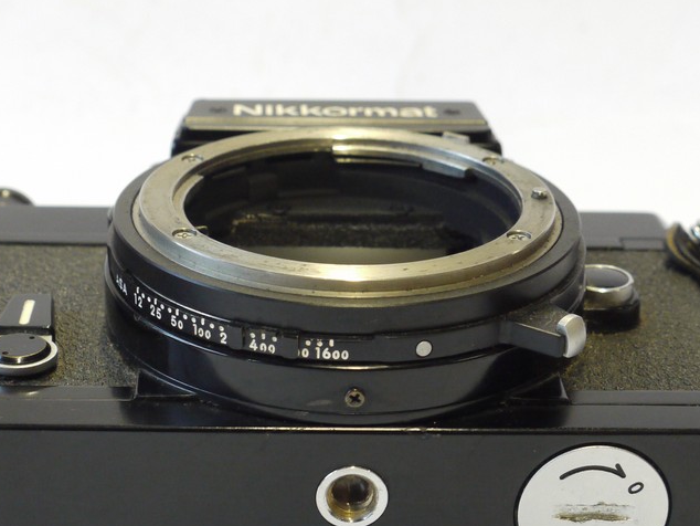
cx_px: 275
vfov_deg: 16.9
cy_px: 349
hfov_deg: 22.5
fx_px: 1760
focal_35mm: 87
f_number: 7.1
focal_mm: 23
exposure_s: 1/30
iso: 800
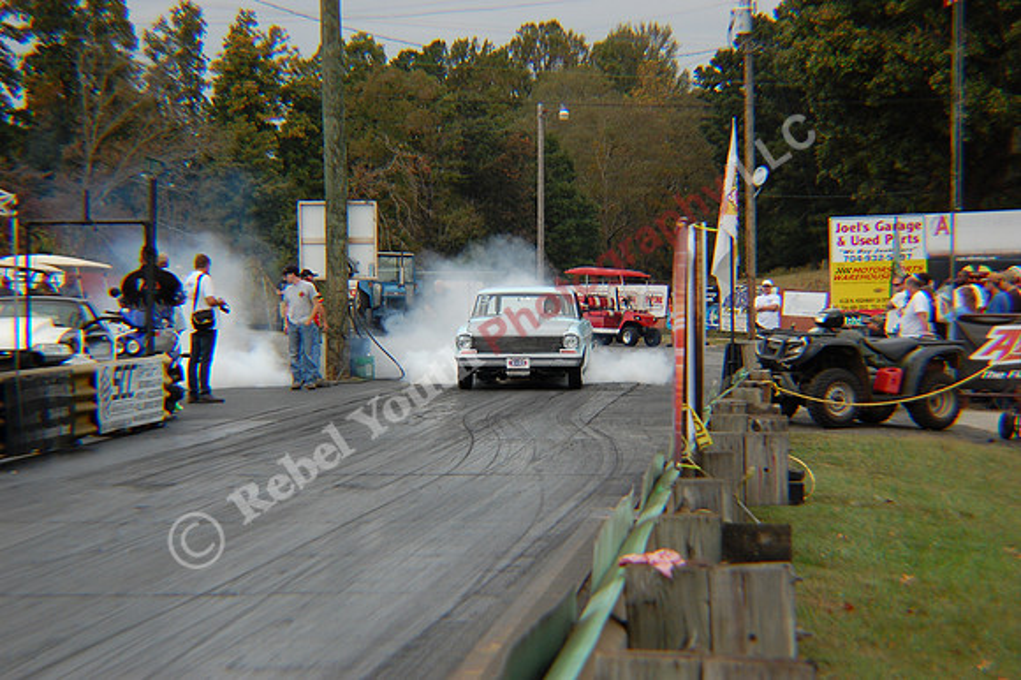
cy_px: 340
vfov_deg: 16.5
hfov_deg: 24.6
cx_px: 510
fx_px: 2338
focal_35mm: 82
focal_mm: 55
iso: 400
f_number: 5.6
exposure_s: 1/500
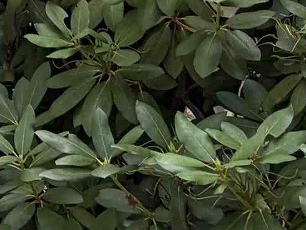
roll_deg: +1.4
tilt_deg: +13.7
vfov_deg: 8.0
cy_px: -435
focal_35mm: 163
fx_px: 1442
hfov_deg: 11.6
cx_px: -147
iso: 50
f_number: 1.6
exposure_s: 1/482
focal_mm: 5.96
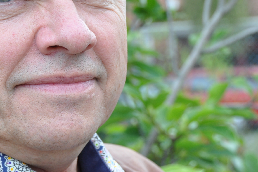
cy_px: 13
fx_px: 1154
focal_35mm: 161
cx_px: 56
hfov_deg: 12.7
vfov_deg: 8.5
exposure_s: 1/60
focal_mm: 48
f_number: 8
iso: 200
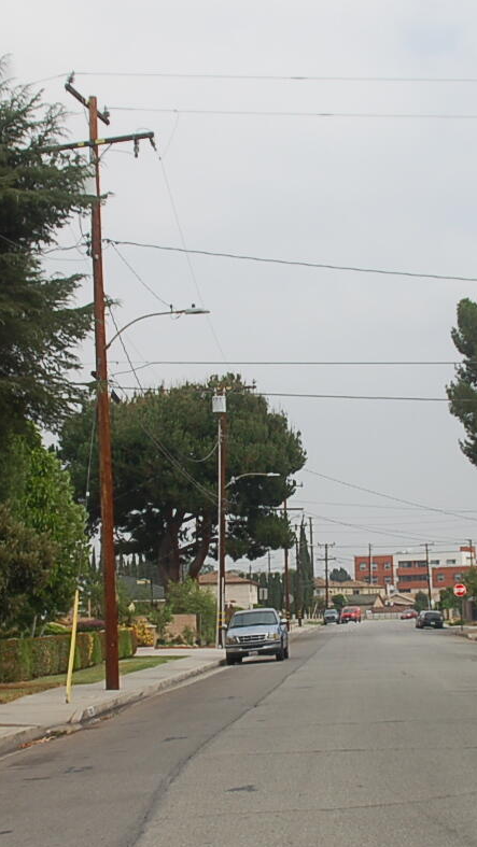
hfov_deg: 16.1
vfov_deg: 28.2
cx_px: 291
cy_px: 468
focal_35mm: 75
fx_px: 1686
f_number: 8
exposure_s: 1/500
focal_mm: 25
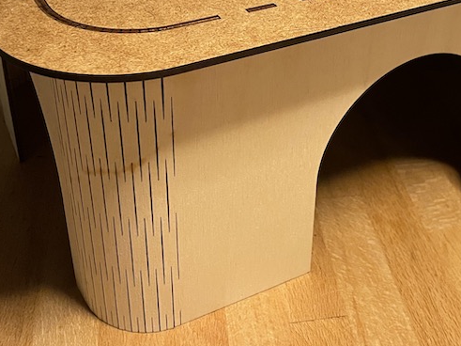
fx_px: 706
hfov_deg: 35.8
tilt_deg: -28.9
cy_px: 58
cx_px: 309
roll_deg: -3.4
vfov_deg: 26.9
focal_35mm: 53
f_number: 1.6
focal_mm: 4.2
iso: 500
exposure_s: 1/56
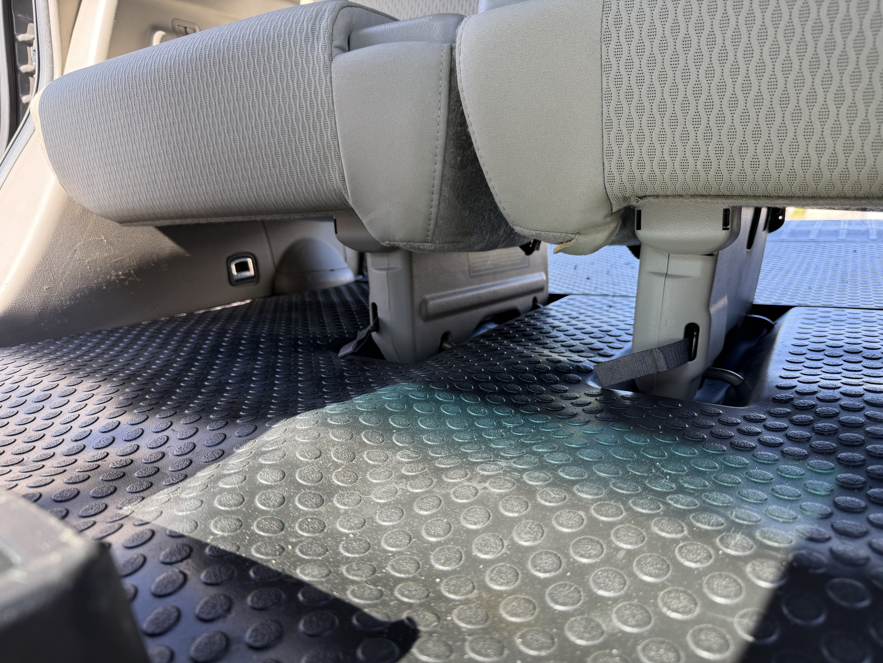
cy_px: 332
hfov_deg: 71.6
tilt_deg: -9.8
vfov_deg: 56.8
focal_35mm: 24
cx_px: 442
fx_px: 612
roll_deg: +2.6
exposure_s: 1/258
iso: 80
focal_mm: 6.76
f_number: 1.78
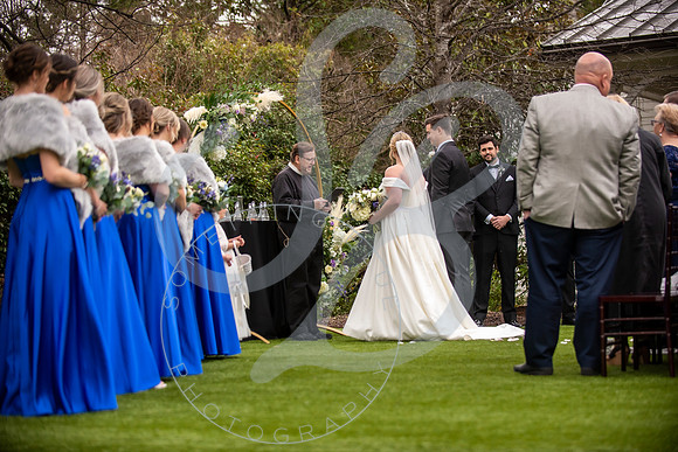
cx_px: 339
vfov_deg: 15.9
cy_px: 226
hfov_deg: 23.6
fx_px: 1620
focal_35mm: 86
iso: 640
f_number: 2.8
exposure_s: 1/640
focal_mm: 86
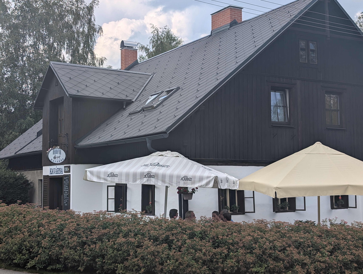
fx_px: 515
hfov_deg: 38.9
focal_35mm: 49
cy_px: 137
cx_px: 182
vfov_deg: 29.7
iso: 21
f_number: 1.68
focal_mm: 6.9
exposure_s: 1/829
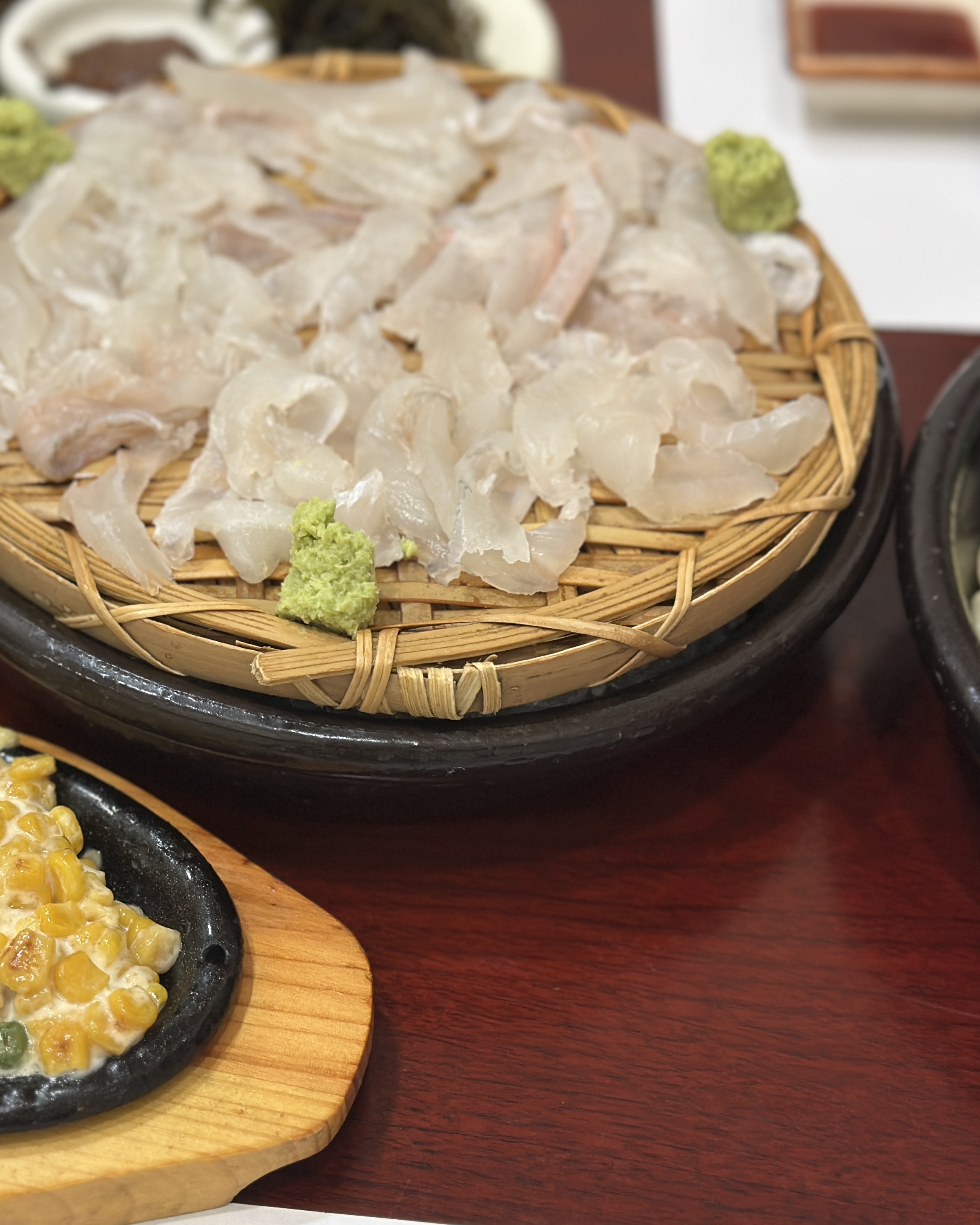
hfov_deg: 23.8
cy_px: 614
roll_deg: +0.8
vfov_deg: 30.0
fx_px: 2284
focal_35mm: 63
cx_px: 177
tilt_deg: -43.4
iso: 200
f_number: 1.78
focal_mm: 6.86
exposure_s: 1/60
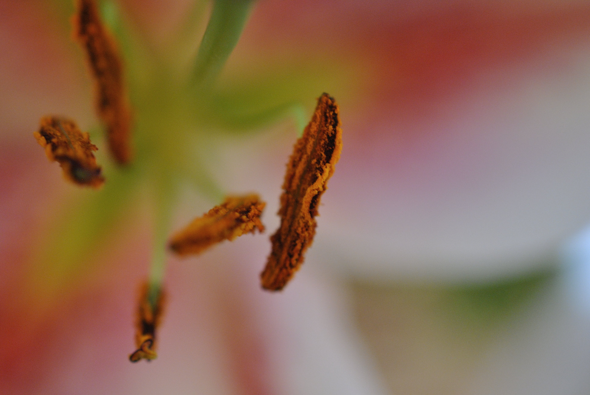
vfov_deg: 22.7
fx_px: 985
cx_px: 295
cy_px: 198
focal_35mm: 60
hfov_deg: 33.4
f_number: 3.5
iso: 800
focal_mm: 40
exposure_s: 1/15
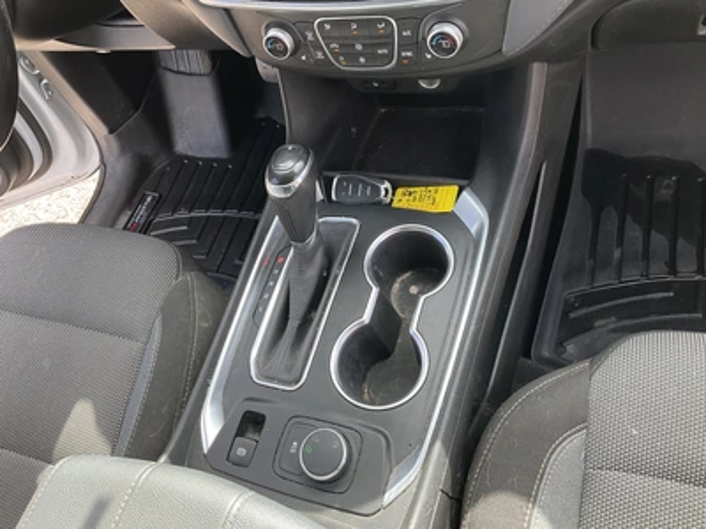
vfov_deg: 48.2
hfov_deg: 61.7
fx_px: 591
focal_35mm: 29
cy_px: 264
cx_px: 353
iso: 25
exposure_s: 1/122
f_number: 1.8
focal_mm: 3
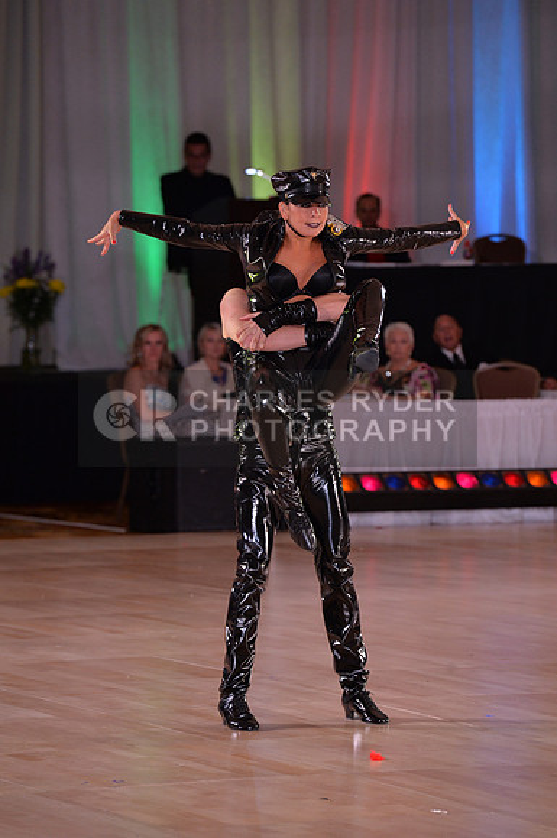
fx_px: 4655
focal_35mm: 200
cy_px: 419
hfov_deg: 6.8
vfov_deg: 10.3
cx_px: 278
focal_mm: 200
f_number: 5
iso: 2000
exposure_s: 1/250
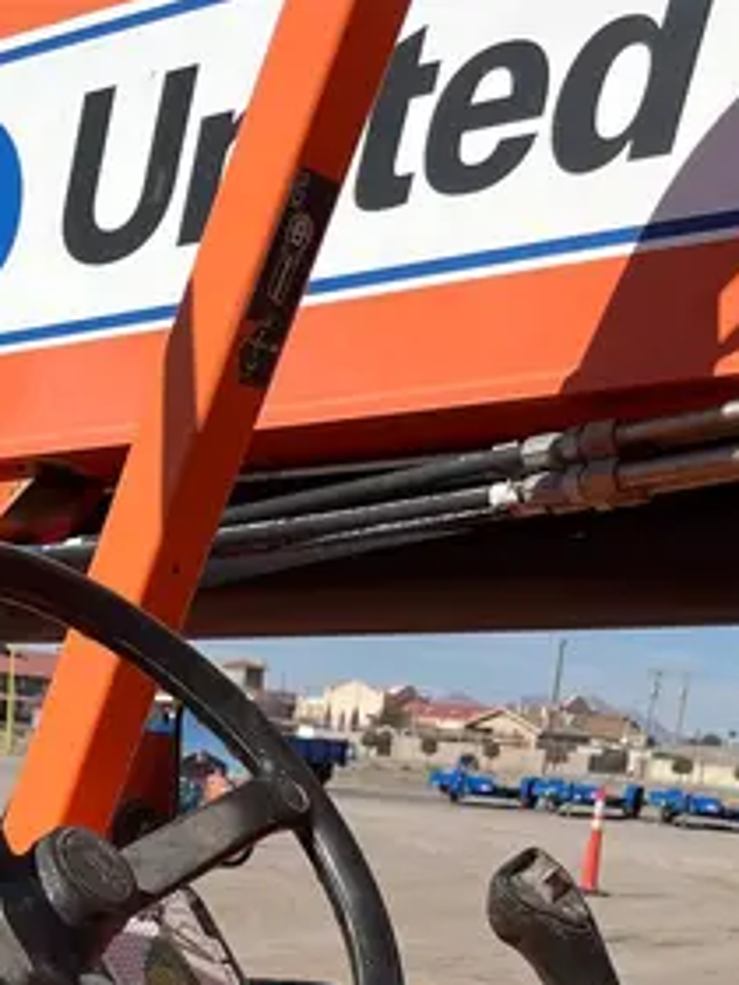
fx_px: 1936
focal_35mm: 68
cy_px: 1286
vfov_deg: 24.8
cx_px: 123
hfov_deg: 21.3
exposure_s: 1/4016
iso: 50
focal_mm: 5.1
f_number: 1.6
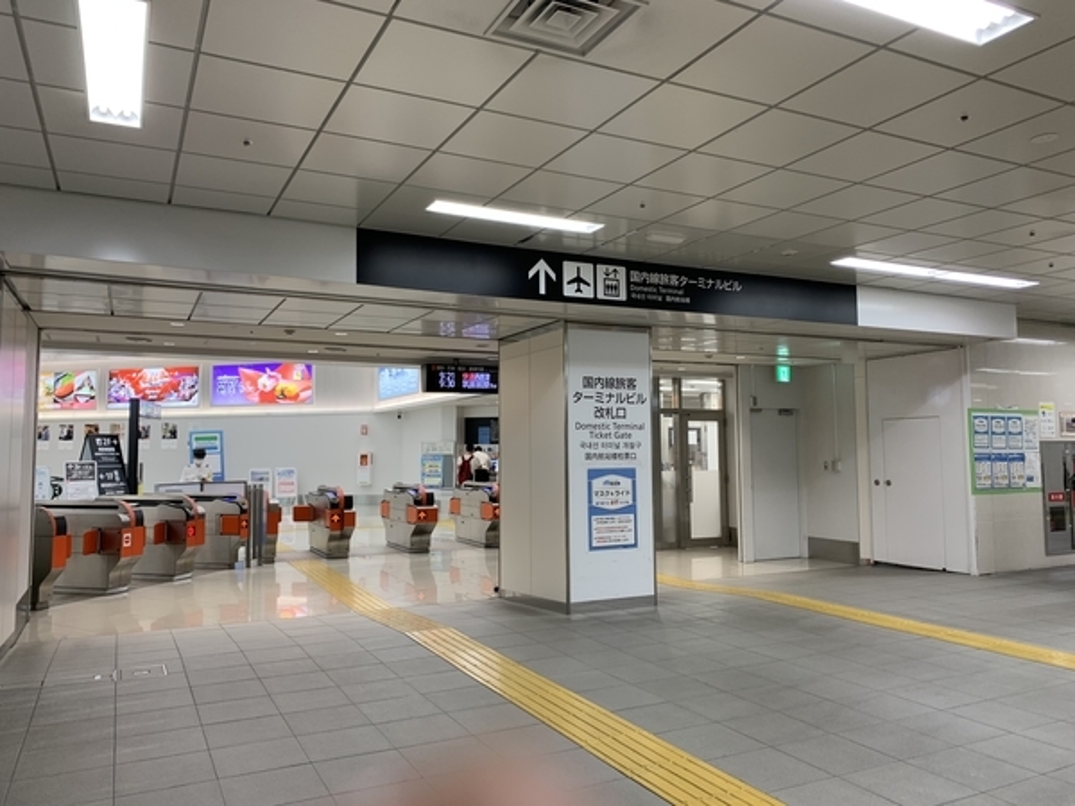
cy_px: 403
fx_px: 807
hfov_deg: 67.3
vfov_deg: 53.1
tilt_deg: +4.2
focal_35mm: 26
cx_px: 538
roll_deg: +1.0
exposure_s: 1/60
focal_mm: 4.25
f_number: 1.8
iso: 50
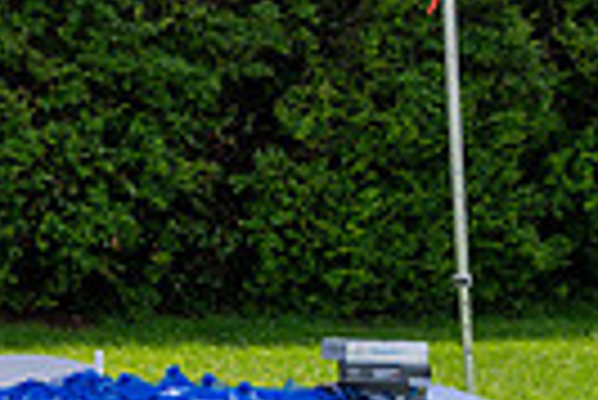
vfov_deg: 10.2
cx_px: -180
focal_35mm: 135
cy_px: 148
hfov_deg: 14.5
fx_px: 2245
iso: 250
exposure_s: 1/800
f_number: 5
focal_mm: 31
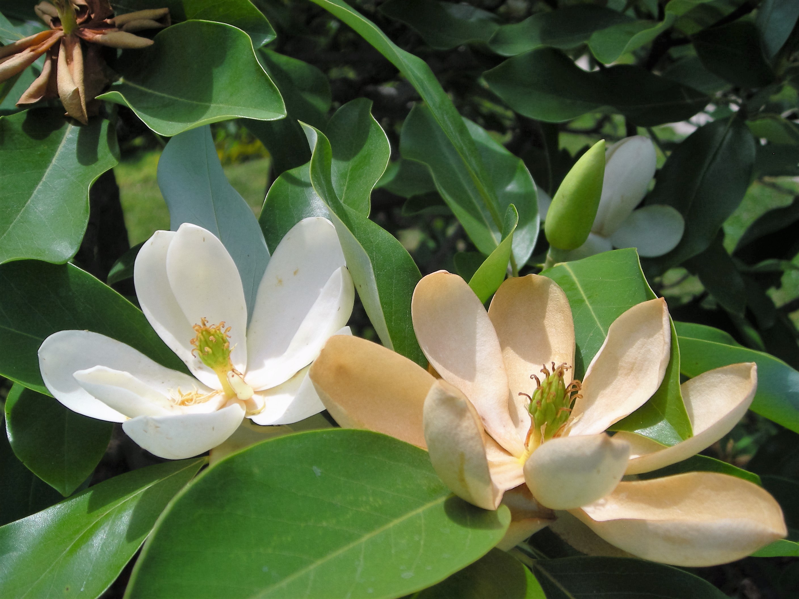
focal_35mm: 41
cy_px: 300
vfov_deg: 35.1
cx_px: 400
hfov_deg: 45.8
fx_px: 946
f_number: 6.6
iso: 50
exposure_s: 1/190
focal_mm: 6.8
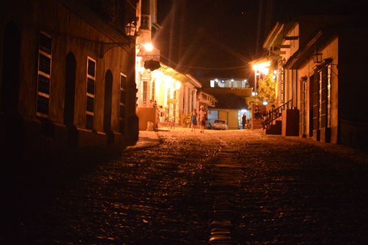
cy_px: 94
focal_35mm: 90
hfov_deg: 22.6
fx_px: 919
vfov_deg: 15.2
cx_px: 199
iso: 3200
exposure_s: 1/13
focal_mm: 46
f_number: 5.3
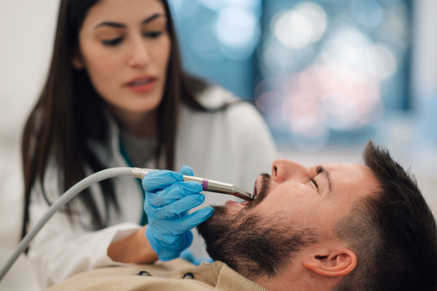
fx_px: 1032
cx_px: 218
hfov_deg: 23.9
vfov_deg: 16.1
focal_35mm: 85
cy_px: 146
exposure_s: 1/320
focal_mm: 85
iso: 200
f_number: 1.8
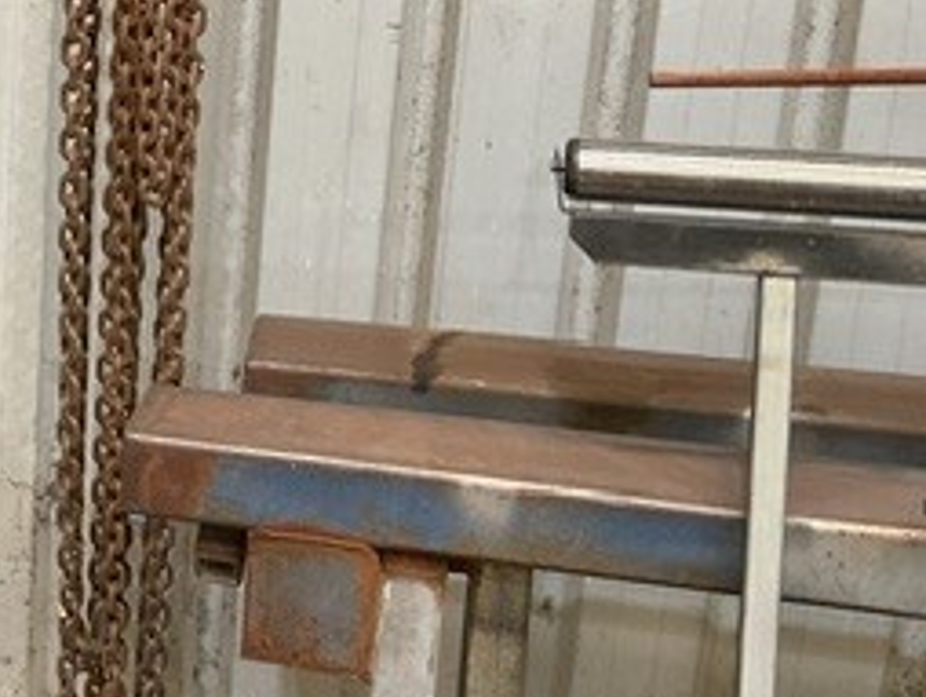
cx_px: -179
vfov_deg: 20.1
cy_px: 197
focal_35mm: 73
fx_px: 1955
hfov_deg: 24.3
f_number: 1.8
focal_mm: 3
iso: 160
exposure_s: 1/60
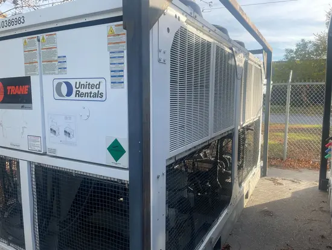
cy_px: 125
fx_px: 249
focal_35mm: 26
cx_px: 166
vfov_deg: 53.1
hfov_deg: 67.3
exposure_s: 1/596
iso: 32
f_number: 1.6
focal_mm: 4.2
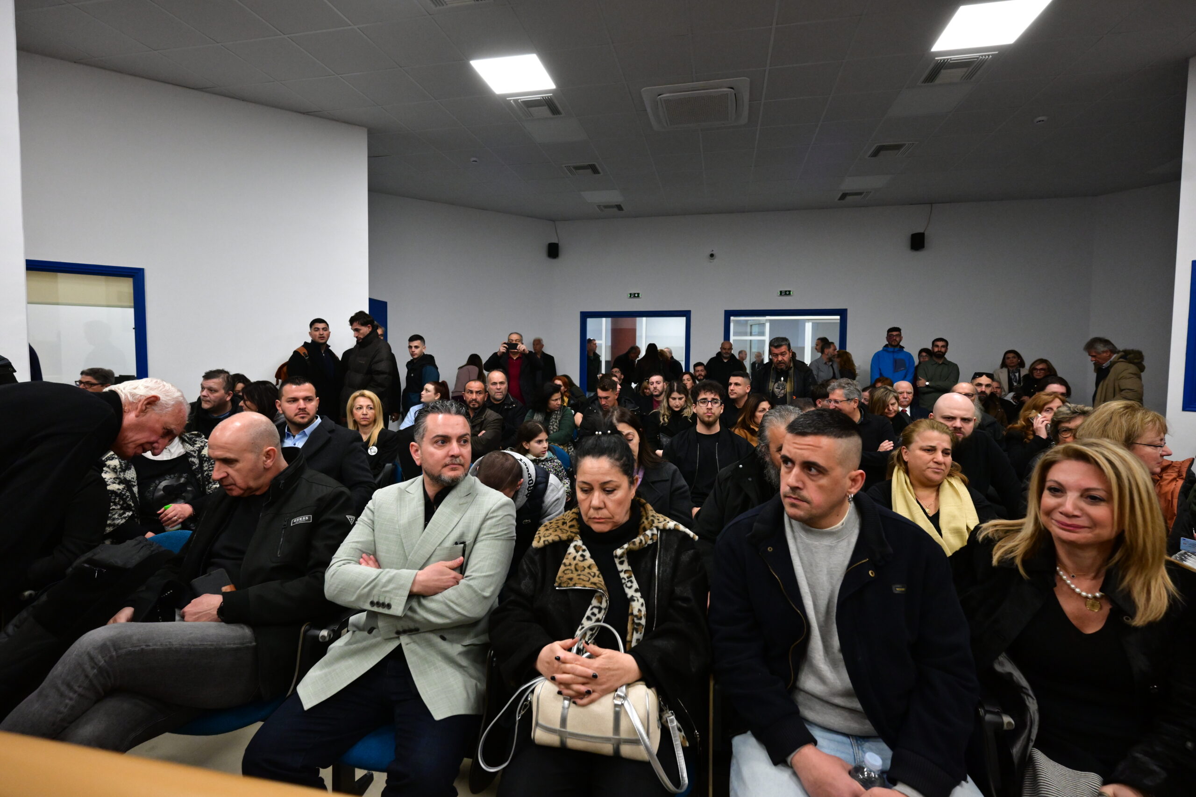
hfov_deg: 93.3
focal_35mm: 17
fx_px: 565
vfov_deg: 70.4
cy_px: 398
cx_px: 598
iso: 4000
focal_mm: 17
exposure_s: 1/200
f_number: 4
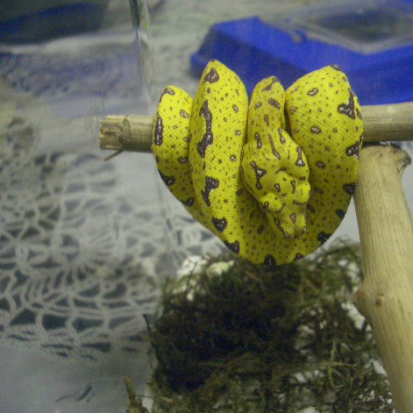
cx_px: 256
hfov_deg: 39.8
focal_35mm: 42
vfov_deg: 40.0
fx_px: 567
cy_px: 207
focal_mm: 5.8
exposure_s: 1/8
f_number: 2.6
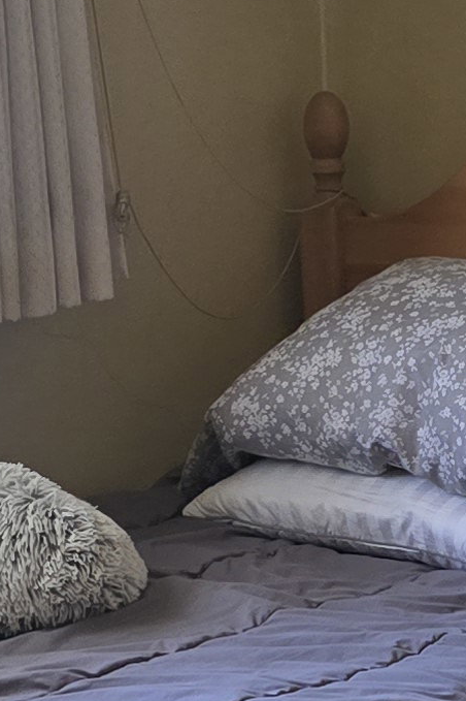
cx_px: 490
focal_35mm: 141
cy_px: 443
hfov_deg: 9.6
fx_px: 2740
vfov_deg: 14.5
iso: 640
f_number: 1.7
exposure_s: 1/120
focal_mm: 6.3
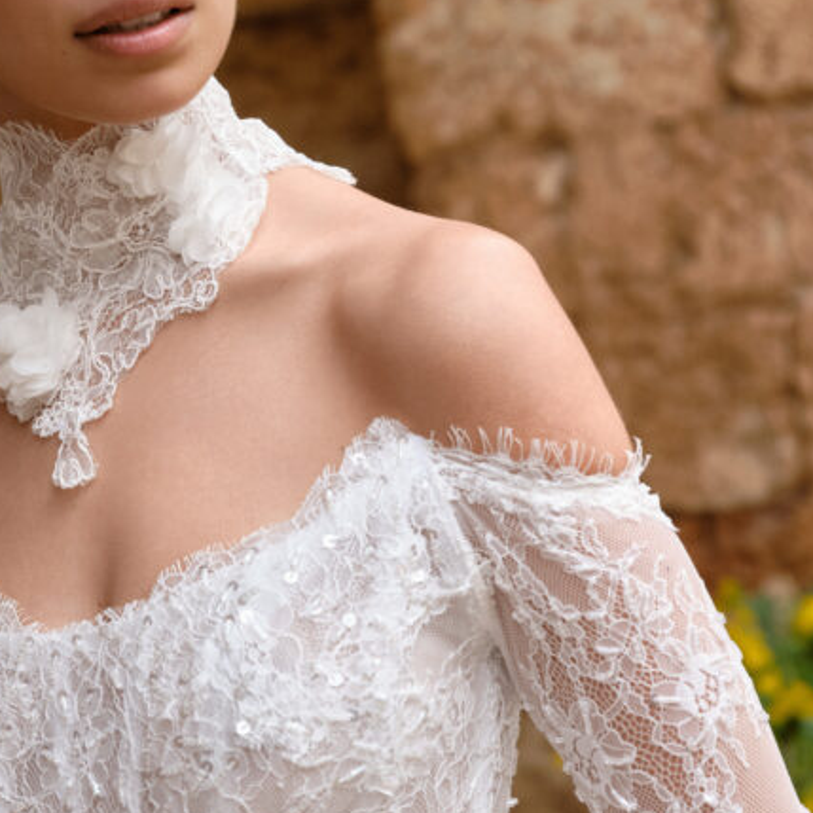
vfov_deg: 18.3
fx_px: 2524
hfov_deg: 18.2
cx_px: 229
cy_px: 398
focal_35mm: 95
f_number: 4
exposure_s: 1/125
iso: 500
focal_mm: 56.5
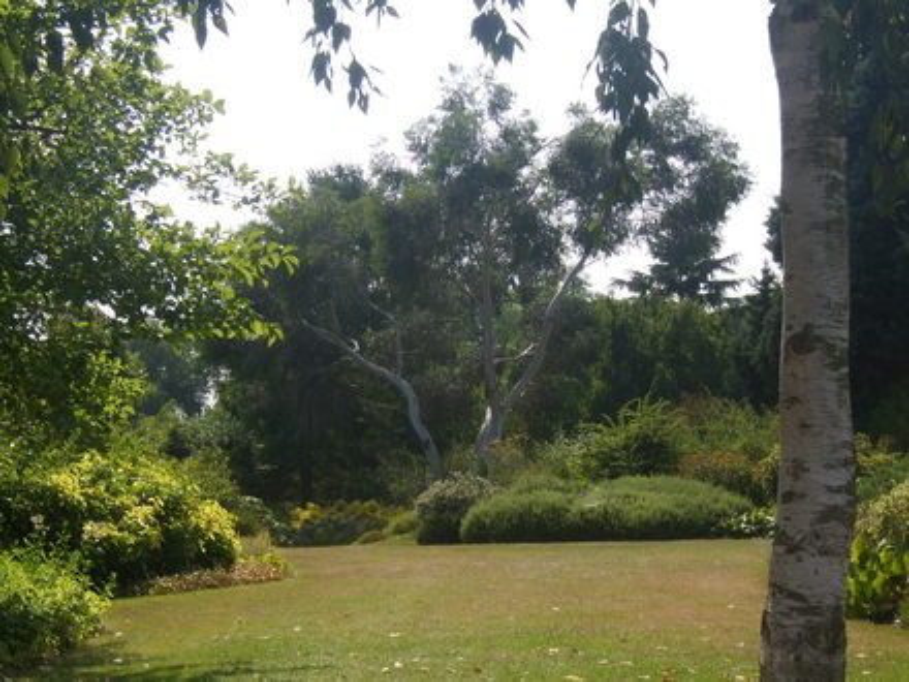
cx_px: 454
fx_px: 2075
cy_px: 341
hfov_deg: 24.7
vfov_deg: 18.7
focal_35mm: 79
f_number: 9.5
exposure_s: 1/176
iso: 71
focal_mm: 20.6
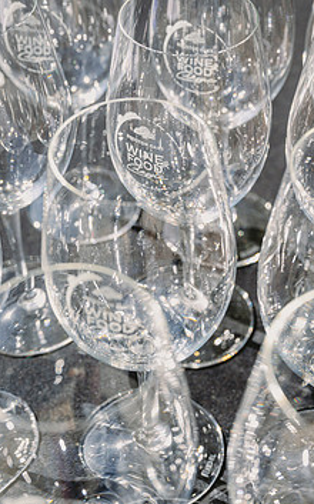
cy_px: 264
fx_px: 892
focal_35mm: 65
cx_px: 187
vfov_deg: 31.5
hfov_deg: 19.9
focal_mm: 50
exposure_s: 1/400
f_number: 5.6
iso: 125
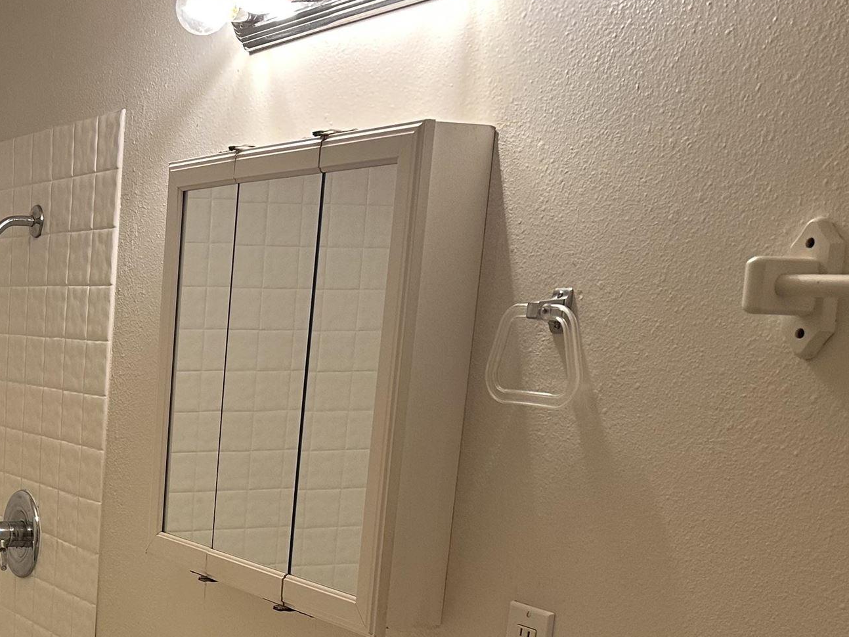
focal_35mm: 57
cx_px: -72
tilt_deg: -11.5
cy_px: 631
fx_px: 1398
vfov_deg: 24.5
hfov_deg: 30.4
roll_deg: -1.5
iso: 160
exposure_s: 1/120
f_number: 1.78
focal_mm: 6.86
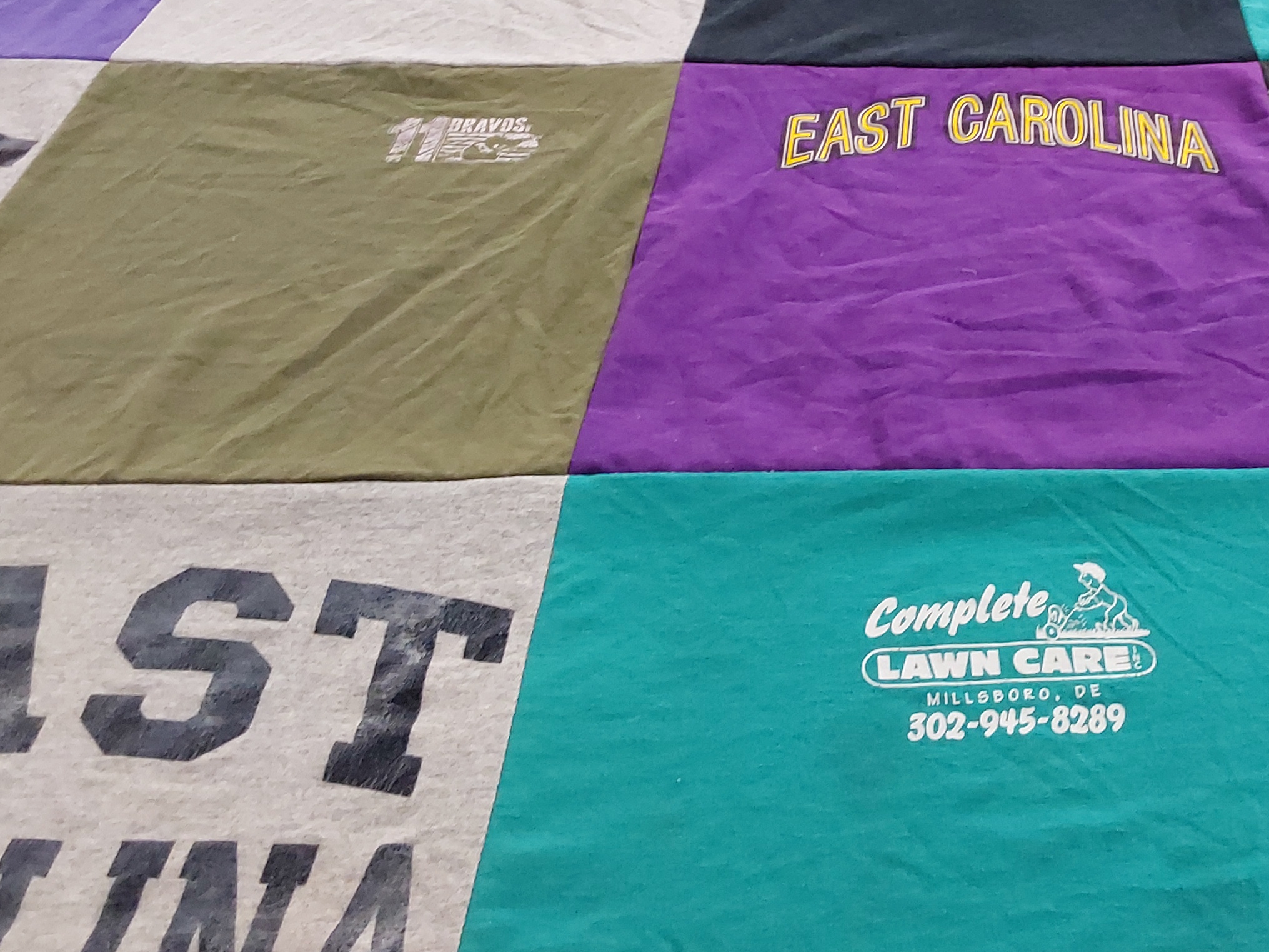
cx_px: 925
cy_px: 289
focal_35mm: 45
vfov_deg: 31.8
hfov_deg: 41.1
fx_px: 1650
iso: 200
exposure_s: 1/60
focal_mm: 2.91
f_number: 1.9
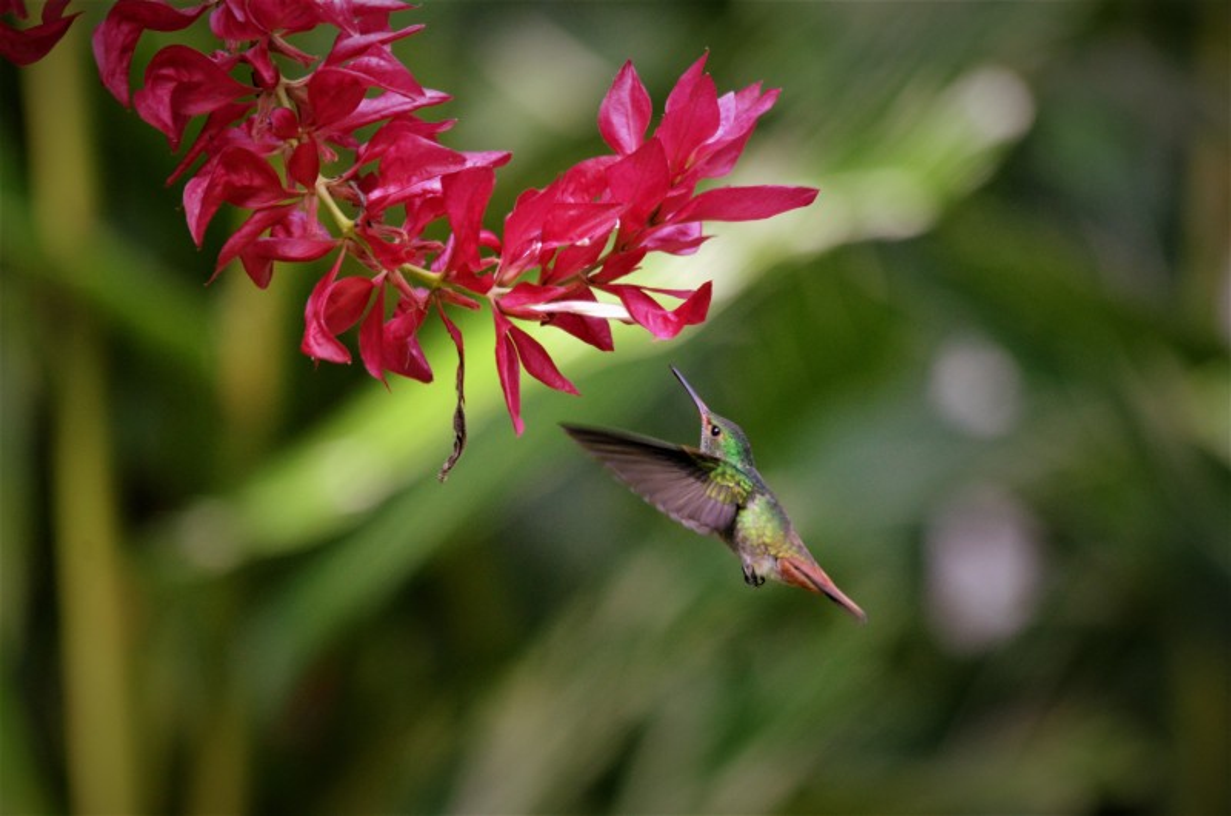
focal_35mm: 750
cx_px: 616
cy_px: 408
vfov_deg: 1.8
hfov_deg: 2.8
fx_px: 25595
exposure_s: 1/500
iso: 1600
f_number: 6.3
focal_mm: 500
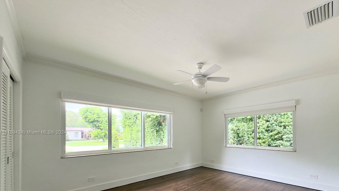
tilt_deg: -0.6
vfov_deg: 64.7
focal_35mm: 16
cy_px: 133
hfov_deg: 99.4
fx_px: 144
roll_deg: +0.0
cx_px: 173
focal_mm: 2.22
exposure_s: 1/99
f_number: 2.2
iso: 64
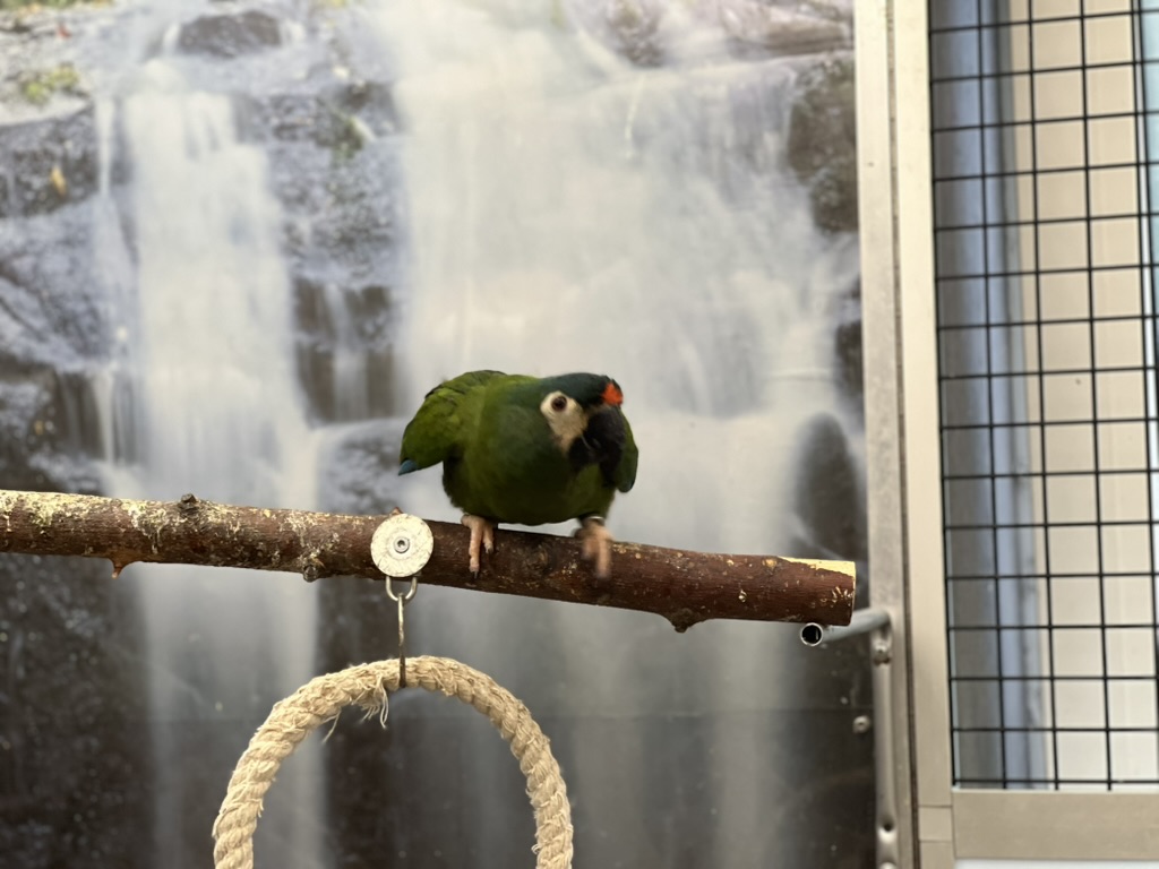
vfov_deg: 19.1
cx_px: 580
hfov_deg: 25.3
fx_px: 2578
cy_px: 434
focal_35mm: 77
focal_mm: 9
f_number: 2.8
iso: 200
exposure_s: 1/33
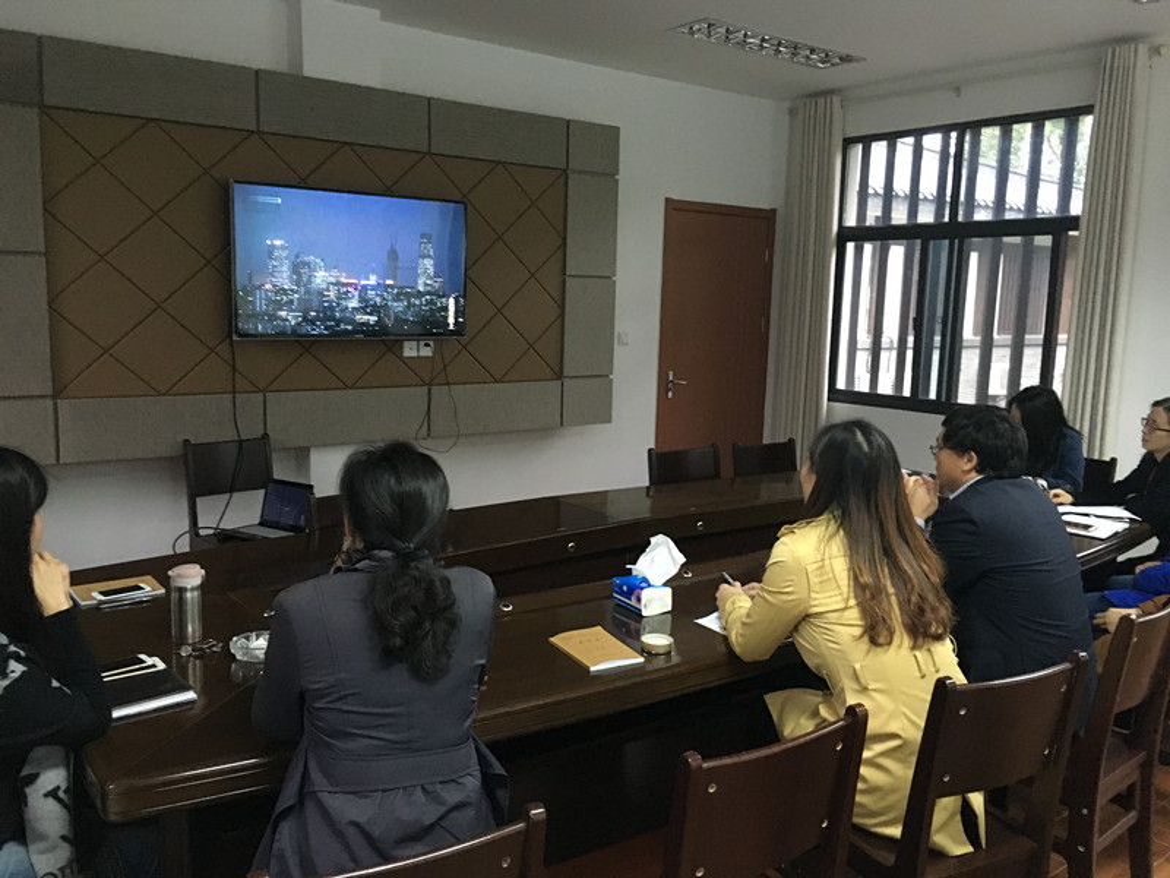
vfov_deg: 48.2
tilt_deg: -7.9
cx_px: 585
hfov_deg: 61.7
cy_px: 439
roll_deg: -2.2
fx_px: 980
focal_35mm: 29
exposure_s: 1/17
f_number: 2.2
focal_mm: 4.15
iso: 250
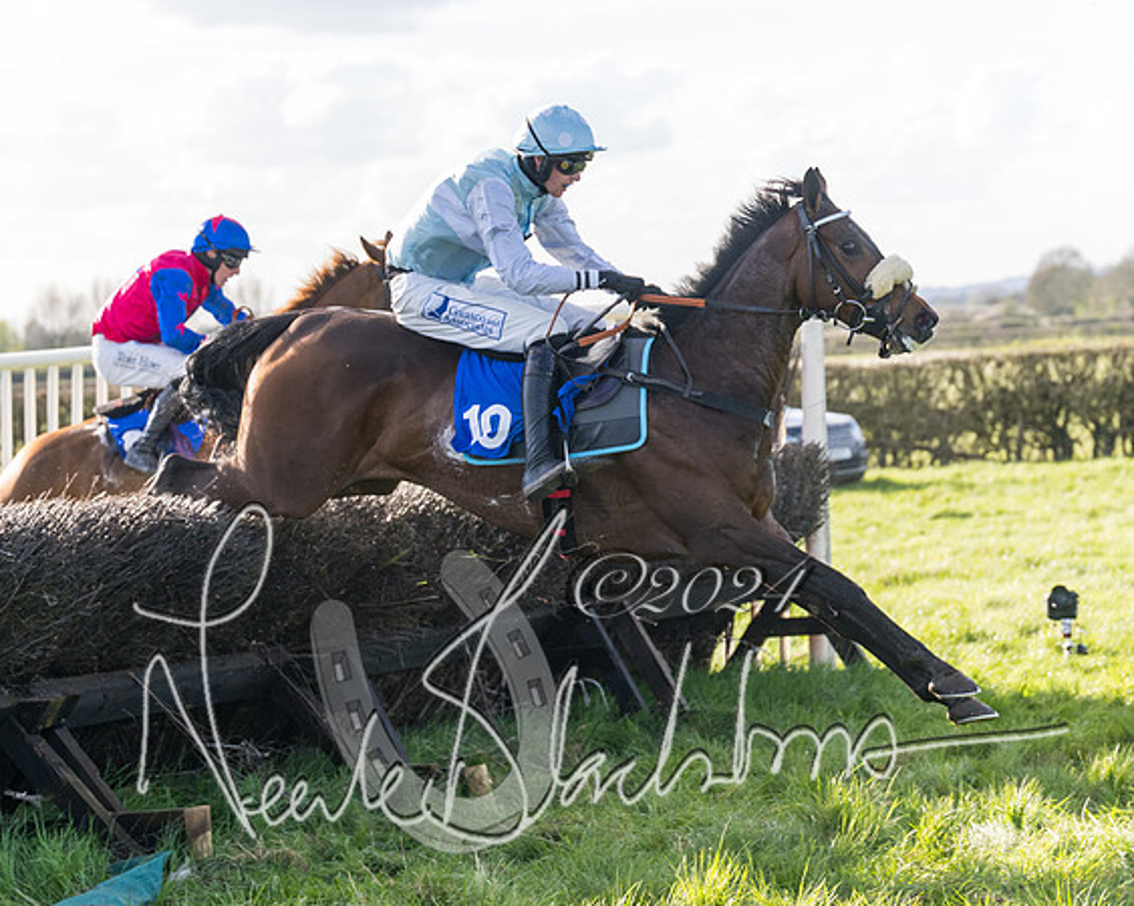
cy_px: 437
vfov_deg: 12.7
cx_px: 492
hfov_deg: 15.9
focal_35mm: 121
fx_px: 4058
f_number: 4
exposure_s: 1/1600
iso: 400
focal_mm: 78
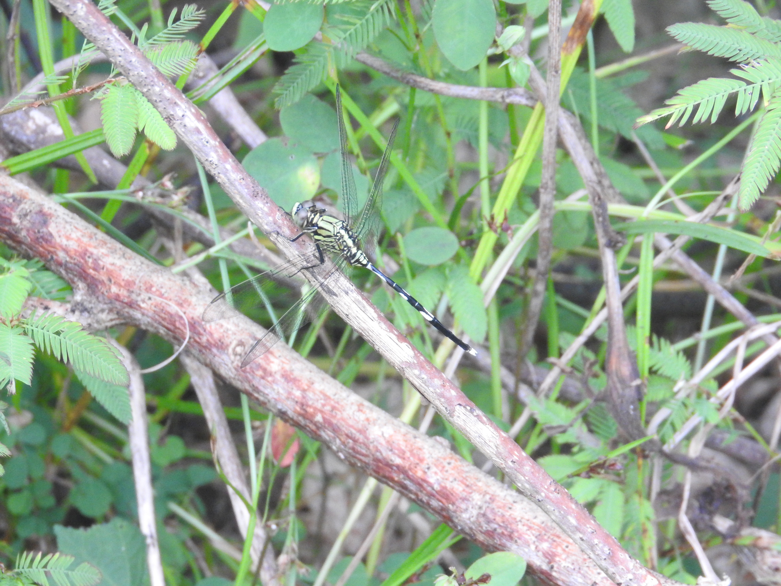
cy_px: 293
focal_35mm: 300
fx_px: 6769
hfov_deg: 6.6
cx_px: 390
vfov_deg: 5.0
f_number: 5.5
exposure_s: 1/25
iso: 800
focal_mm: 53.7
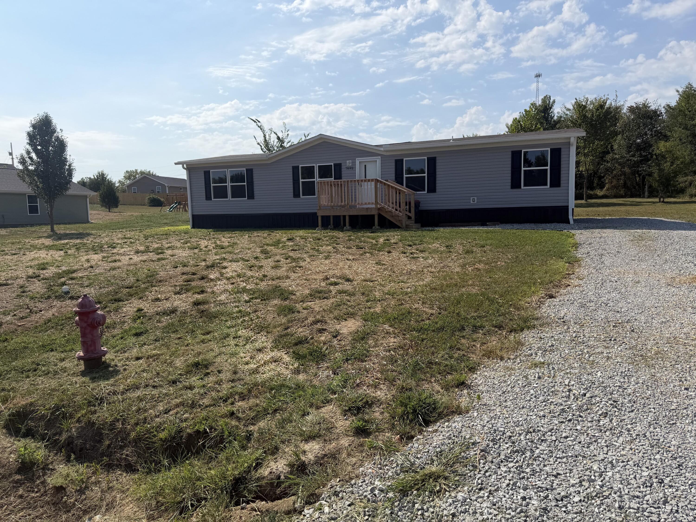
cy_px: 261
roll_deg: +1.8
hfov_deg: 71.6
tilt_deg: -5.3
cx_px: 348
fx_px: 483
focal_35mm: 24
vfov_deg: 56.8
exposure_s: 1/8130
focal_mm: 6.76
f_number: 1.78
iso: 80
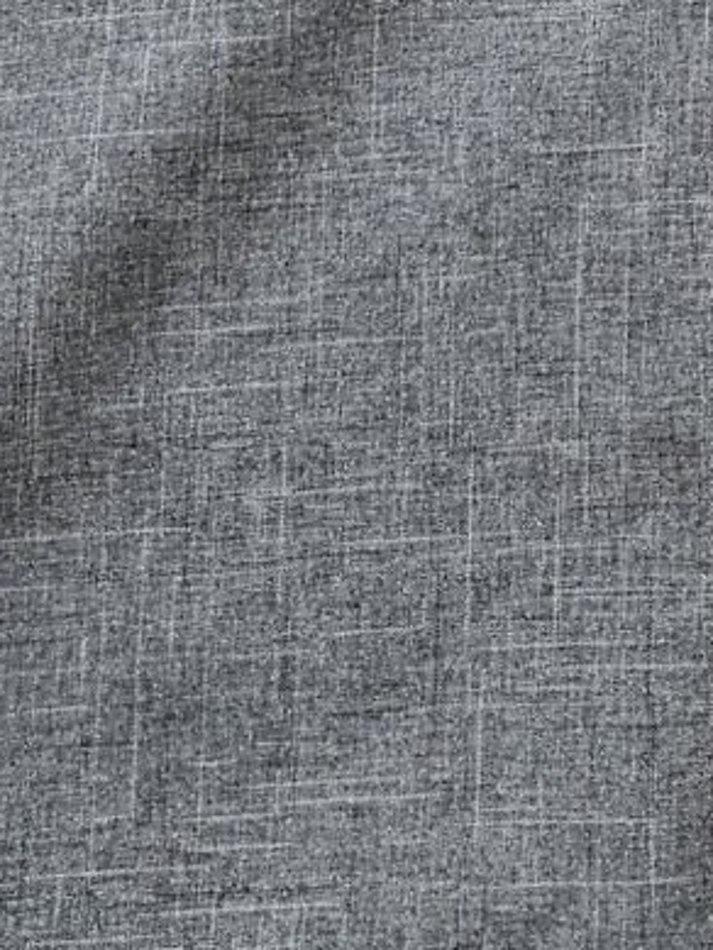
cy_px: -750
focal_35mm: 121
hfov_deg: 11.7
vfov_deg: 14.4
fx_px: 3321
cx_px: 1099
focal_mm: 5.4
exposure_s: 1/120
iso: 400
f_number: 1.8
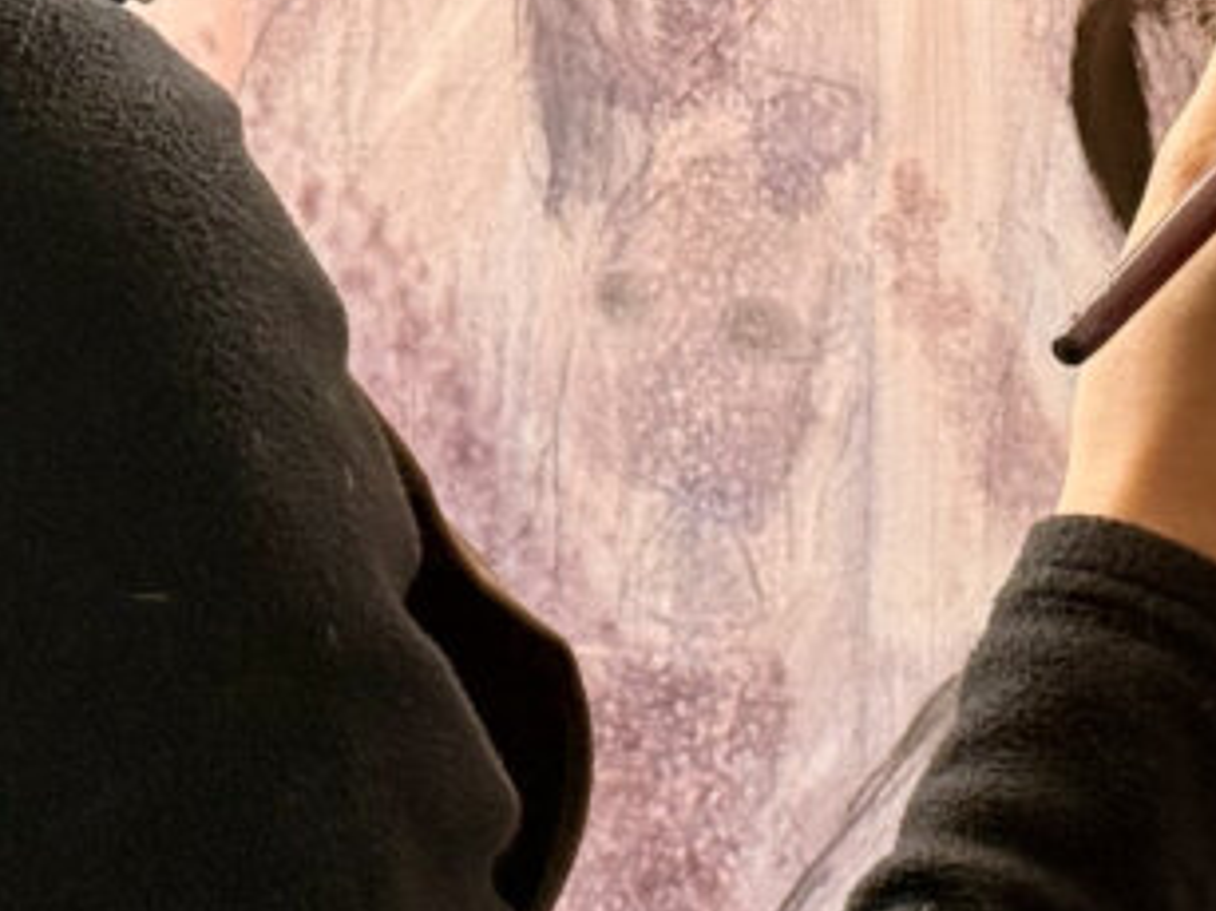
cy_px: 0
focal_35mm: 200
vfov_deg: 7.4
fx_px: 7023
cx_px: 939
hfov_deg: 9.9
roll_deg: +1.7
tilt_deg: -9.8
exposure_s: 1/242
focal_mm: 6.76
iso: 125
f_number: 1.78
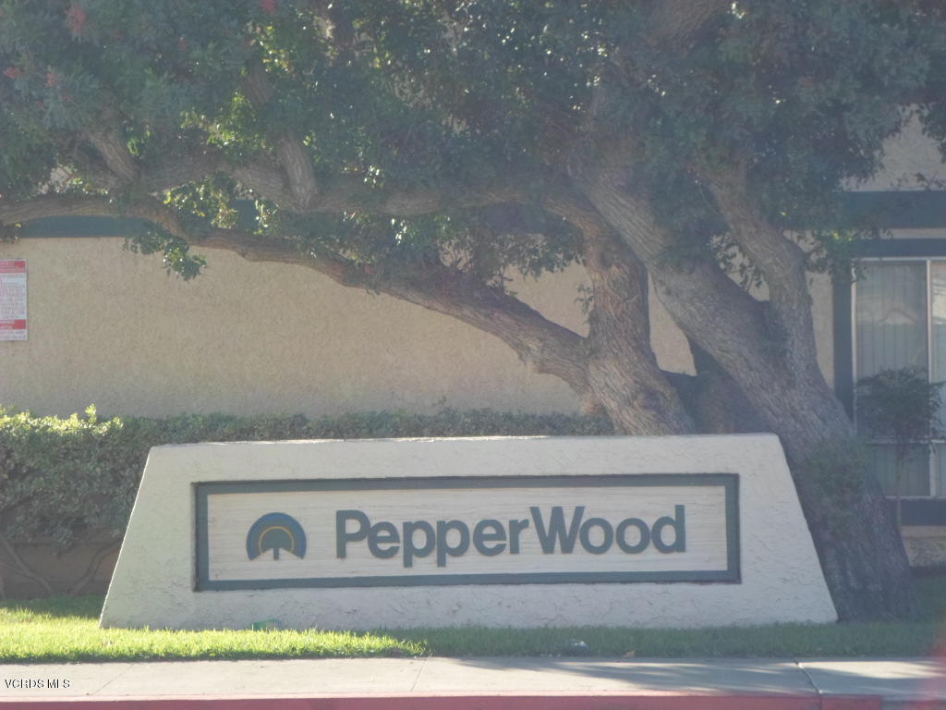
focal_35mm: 100
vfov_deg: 14.8
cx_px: 473
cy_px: 355
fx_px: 2733
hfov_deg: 19.6
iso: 80
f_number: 5.2
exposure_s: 1/90
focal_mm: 18
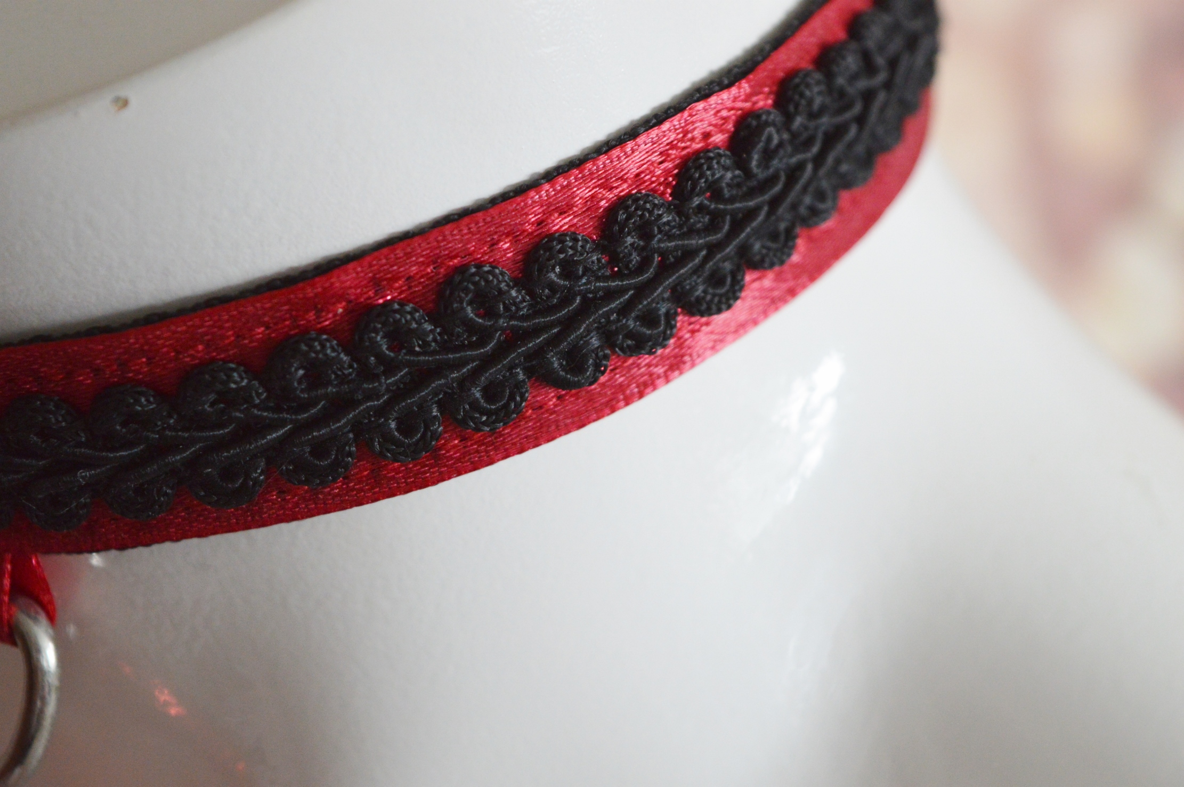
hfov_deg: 24.6
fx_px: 2711
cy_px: 394
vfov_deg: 16.5
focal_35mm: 82
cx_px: 592
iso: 1100
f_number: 5.6
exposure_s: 1/100
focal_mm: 55
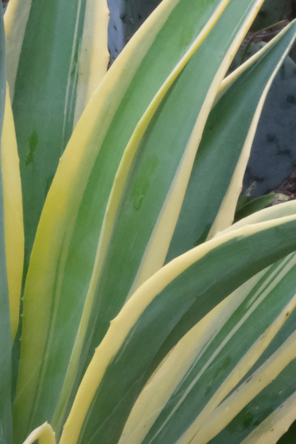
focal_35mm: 138
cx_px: -39
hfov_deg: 9.8
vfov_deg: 14.8
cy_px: 335
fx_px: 1702
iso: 3200
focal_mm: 23.3
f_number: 22
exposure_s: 1/9
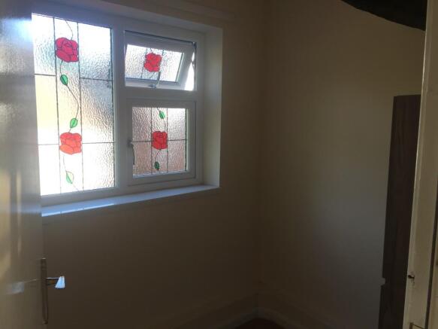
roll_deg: -0.3
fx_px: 367
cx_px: 219
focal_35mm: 29
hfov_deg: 61.7
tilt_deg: -7.4
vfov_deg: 48.2
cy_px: 164
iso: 32
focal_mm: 4.15
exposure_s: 1/105
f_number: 2.2
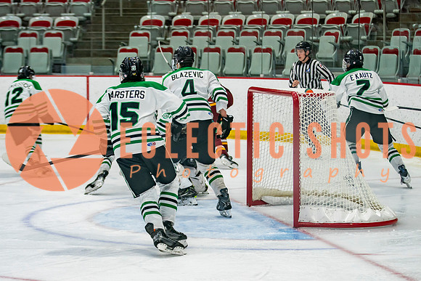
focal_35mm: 135
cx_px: 209
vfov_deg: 10.1
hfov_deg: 15.1
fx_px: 1585
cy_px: 171
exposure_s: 1/640
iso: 1000
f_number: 2.8
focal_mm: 88
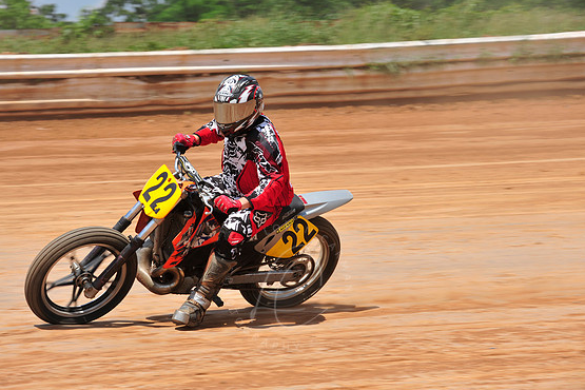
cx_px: 288
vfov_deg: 9.7
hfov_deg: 14.6
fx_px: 2291
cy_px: 190
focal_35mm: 141
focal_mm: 135
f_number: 10
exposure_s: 1/400
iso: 200
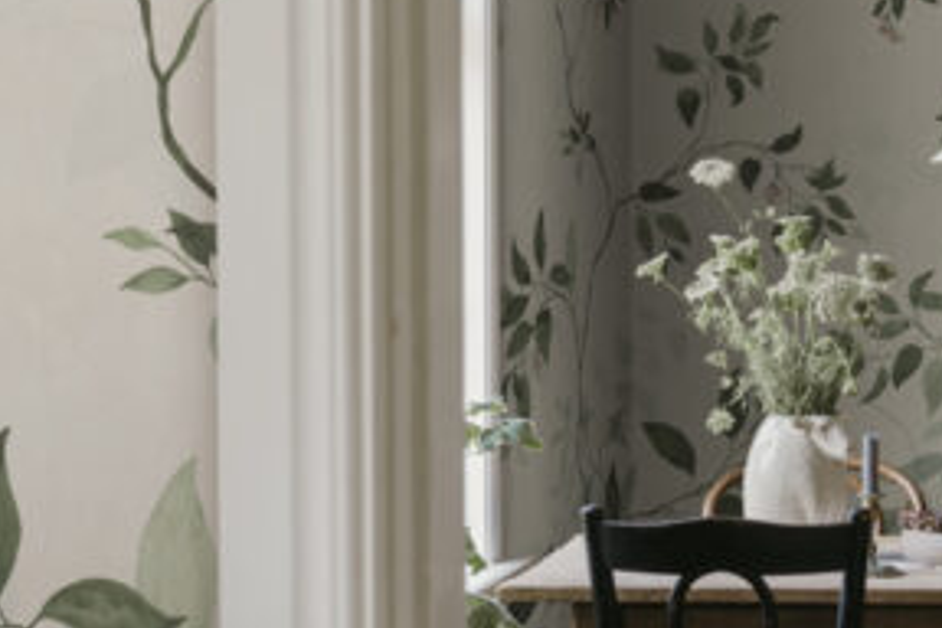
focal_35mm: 104
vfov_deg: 13.2
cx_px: 922
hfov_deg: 19.1
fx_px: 2721
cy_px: 291
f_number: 5.6
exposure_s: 1/25
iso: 640
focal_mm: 50
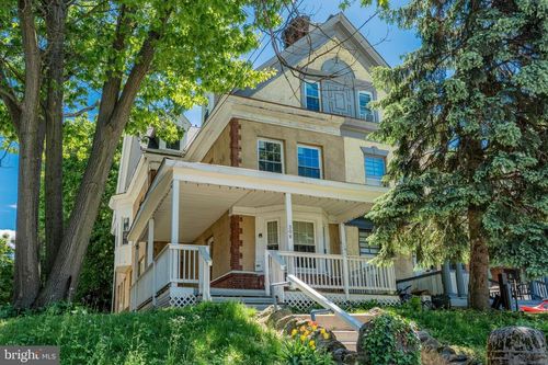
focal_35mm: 26
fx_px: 403
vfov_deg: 48.7
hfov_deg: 68.4
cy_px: 182
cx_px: 274
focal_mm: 26.5
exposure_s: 1/2000
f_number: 11
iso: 640
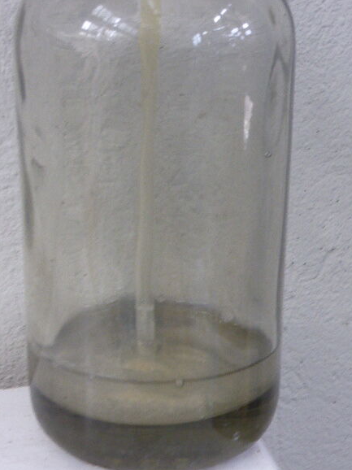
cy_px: 252
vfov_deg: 23.8
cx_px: 167
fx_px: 1113
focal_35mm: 82
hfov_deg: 18.0
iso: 400
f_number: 5
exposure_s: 1/20
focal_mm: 12.5
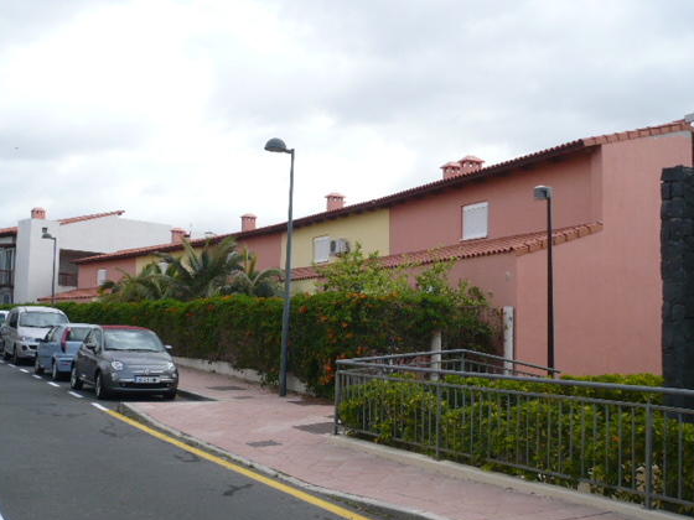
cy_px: 266
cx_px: 367
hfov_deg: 46.8
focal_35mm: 40
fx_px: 802
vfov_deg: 36.0
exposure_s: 1/125
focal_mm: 5.8
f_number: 8
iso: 100
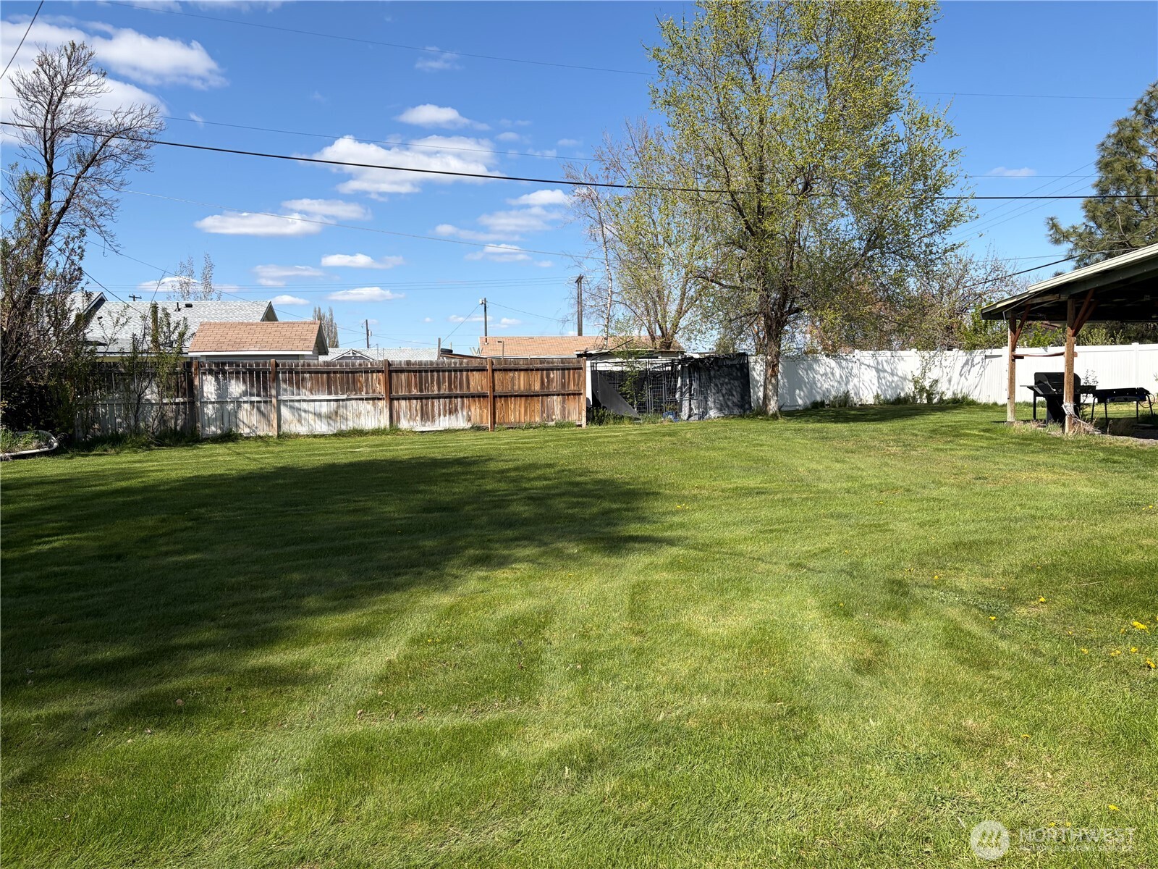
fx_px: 870
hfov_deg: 67.3
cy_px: 434
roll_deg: +0.7
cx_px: 579
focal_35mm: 26
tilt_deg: -3.4
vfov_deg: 53.1
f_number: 1.6
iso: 50
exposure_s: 1/4608
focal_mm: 5.96
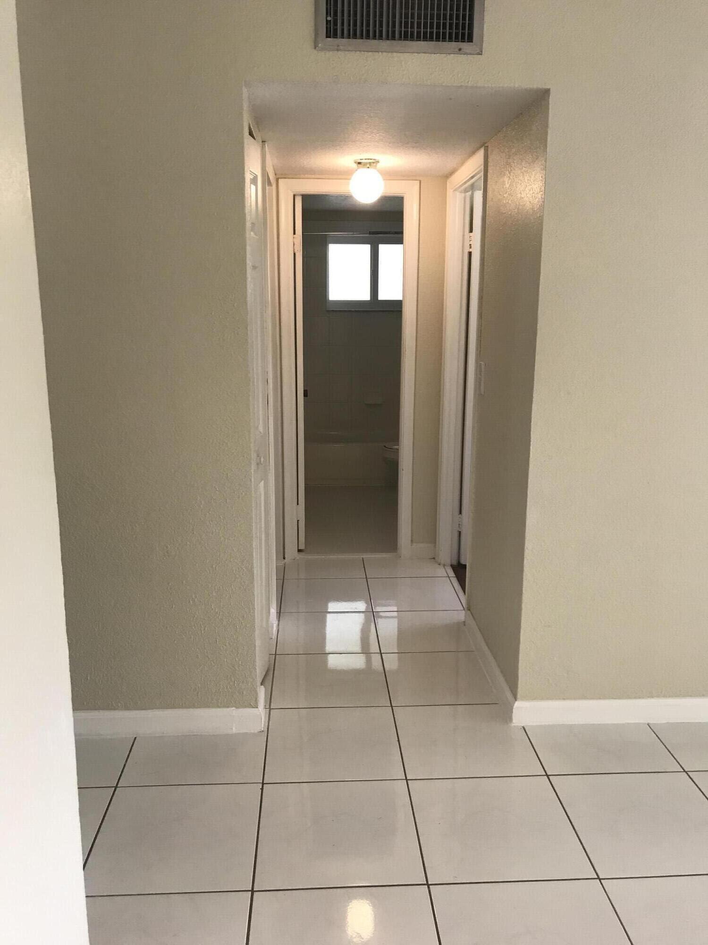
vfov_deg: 63.4
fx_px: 764
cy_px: 472
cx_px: 354
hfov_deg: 49.7
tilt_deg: -11.0
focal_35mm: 28
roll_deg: -0.3
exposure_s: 1/30
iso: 25
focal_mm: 3.99
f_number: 1.8
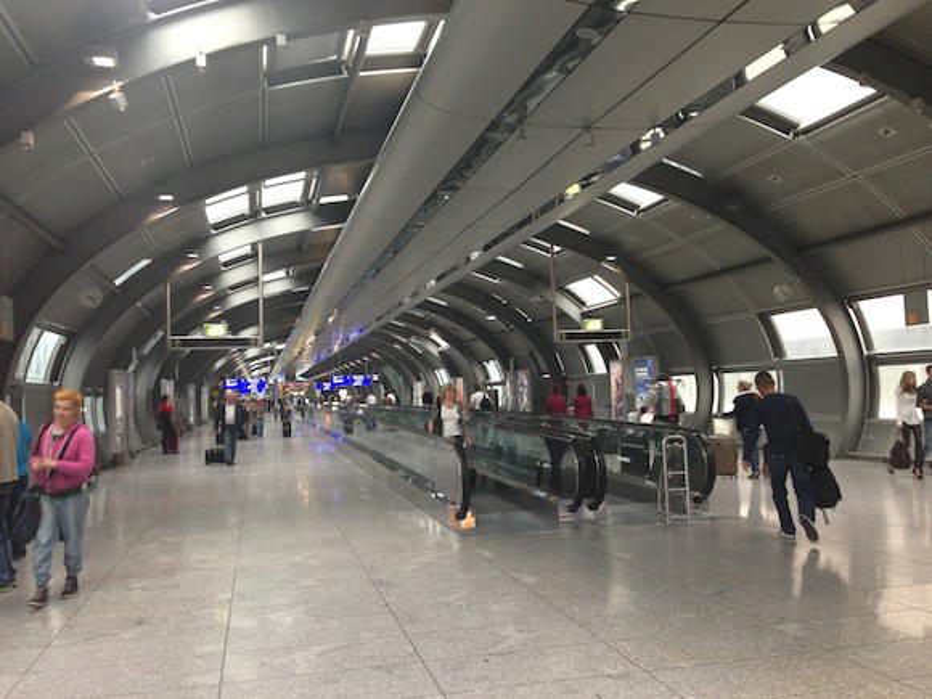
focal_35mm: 33
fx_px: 888
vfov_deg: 42.9
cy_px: 350
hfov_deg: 55.4
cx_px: 466
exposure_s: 1/24
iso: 50
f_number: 2.4
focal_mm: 4.13
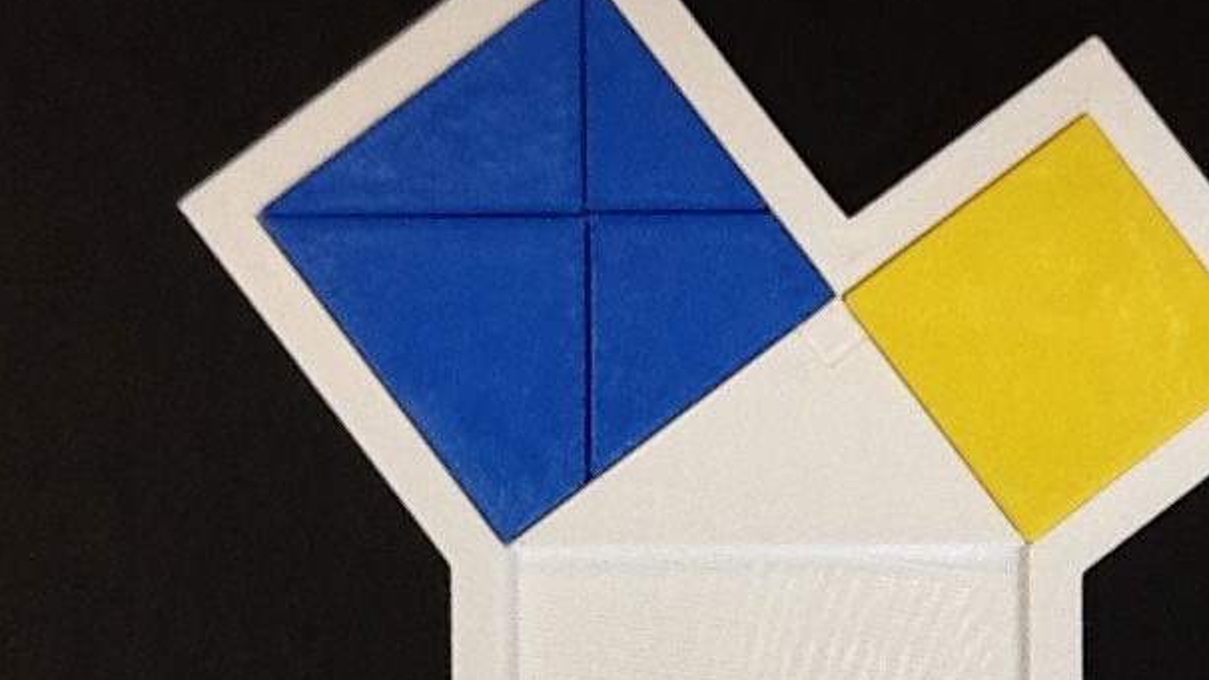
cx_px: 812
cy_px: 497
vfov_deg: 15.8
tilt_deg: -82.4
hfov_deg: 27.7
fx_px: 2437
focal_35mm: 76
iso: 50
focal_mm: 2.03
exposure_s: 1/40
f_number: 2.4
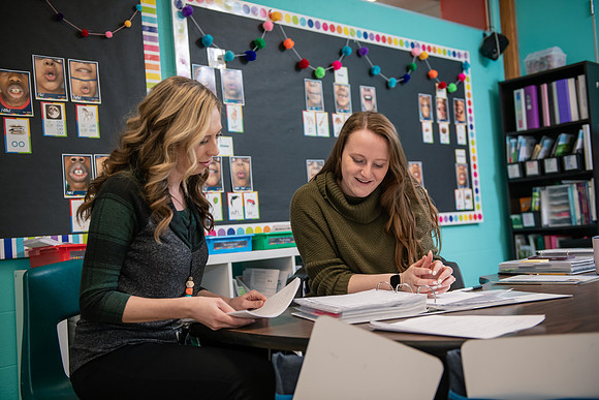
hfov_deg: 48.4
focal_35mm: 40
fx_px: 666
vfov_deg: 33.4
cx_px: 300
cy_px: 200
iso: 1000
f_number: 3.2
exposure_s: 1/160
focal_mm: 40
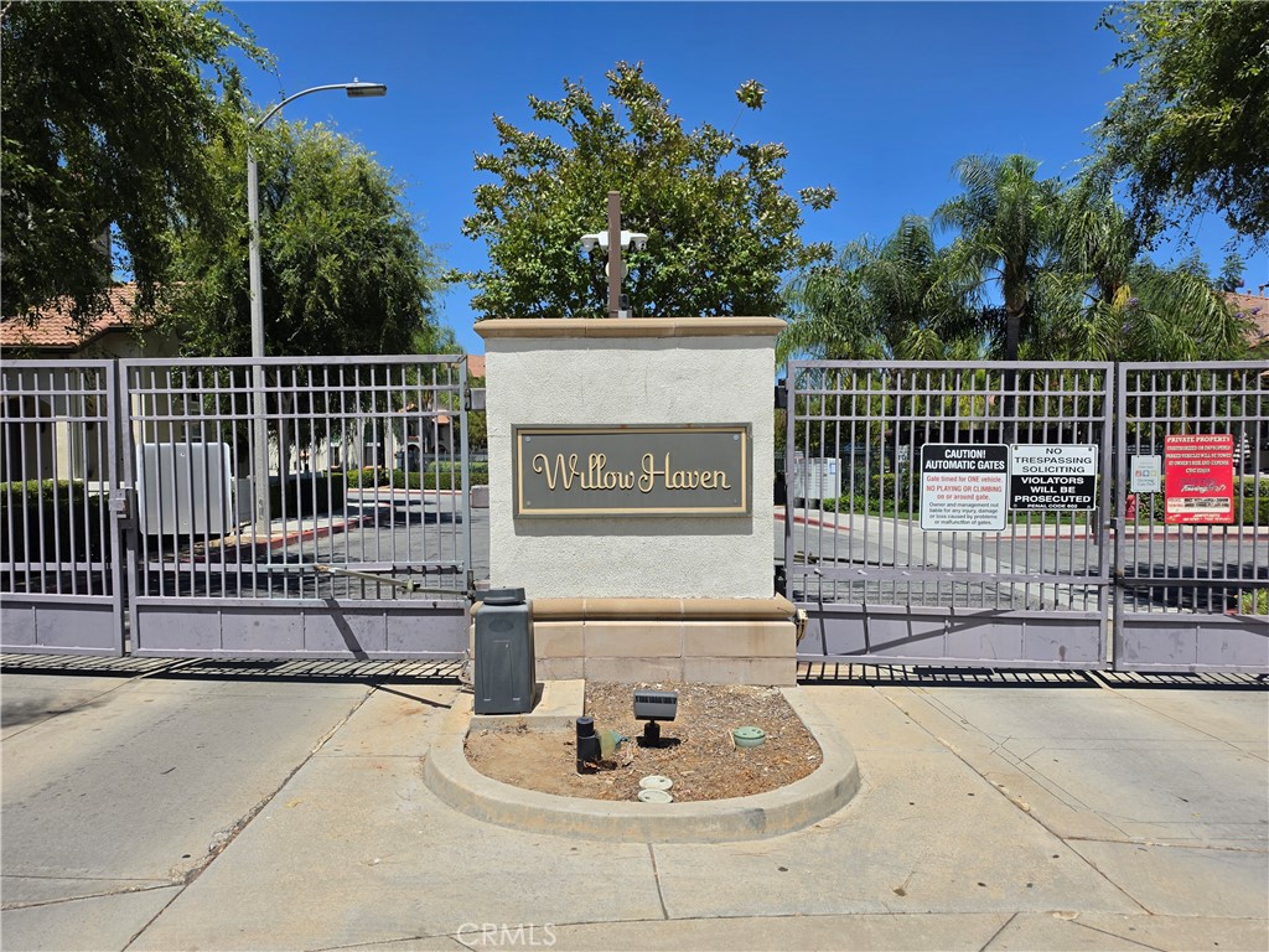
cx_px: 634
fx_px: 843
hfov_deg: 73.9
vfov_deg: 58.9
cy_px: 476
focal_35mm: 23
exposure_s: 1/7939
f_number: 1.4
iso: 64
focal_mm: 6.5
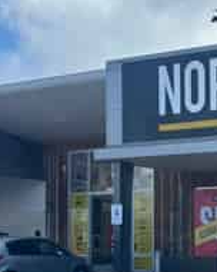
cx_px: 284
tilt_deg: +2.5
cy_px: 211
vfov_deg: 21.5
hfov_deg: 16.5
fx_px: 706
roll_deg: +0.5
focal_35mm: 88
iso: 50
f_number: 1.6
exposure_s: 1/2193
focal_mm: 5.96
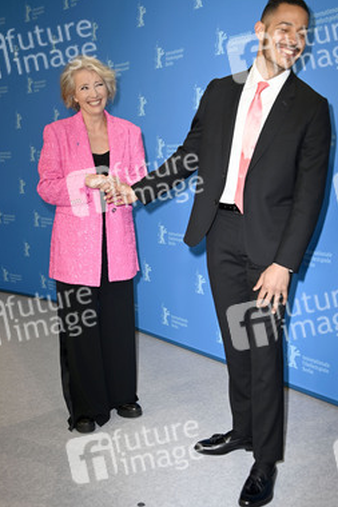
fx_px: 564
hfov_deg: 33.4
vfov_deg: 48.5
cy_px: 252
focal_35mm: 40
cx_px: 174
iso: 800
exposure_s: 1/200
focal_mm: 38
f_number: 5.6
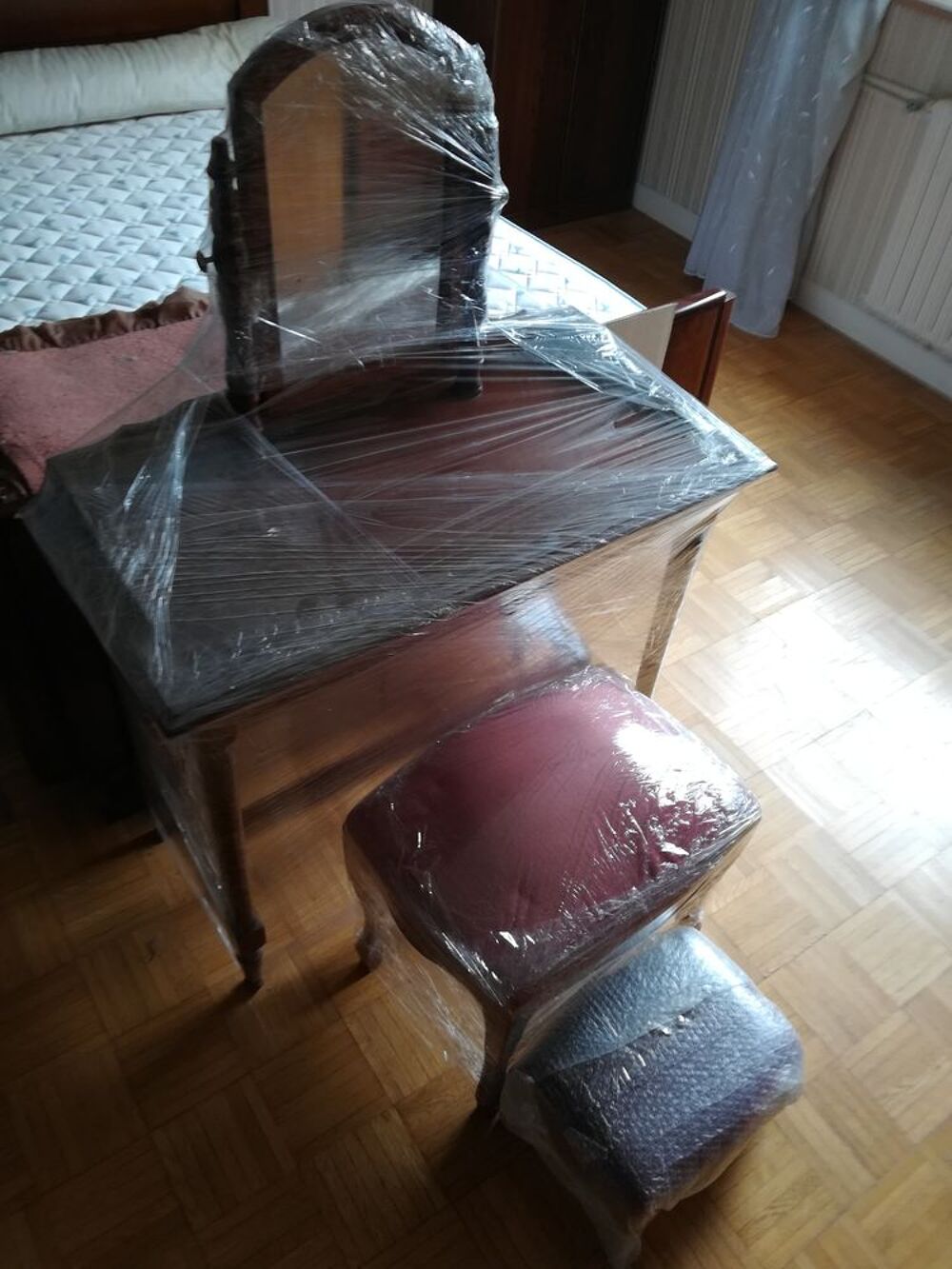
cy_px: 634
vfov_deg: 67.3
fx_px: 953
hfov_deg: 53.1
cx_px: 476
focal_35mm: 26
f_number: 2.2
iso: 64
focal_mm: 3.83
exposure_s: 1/50
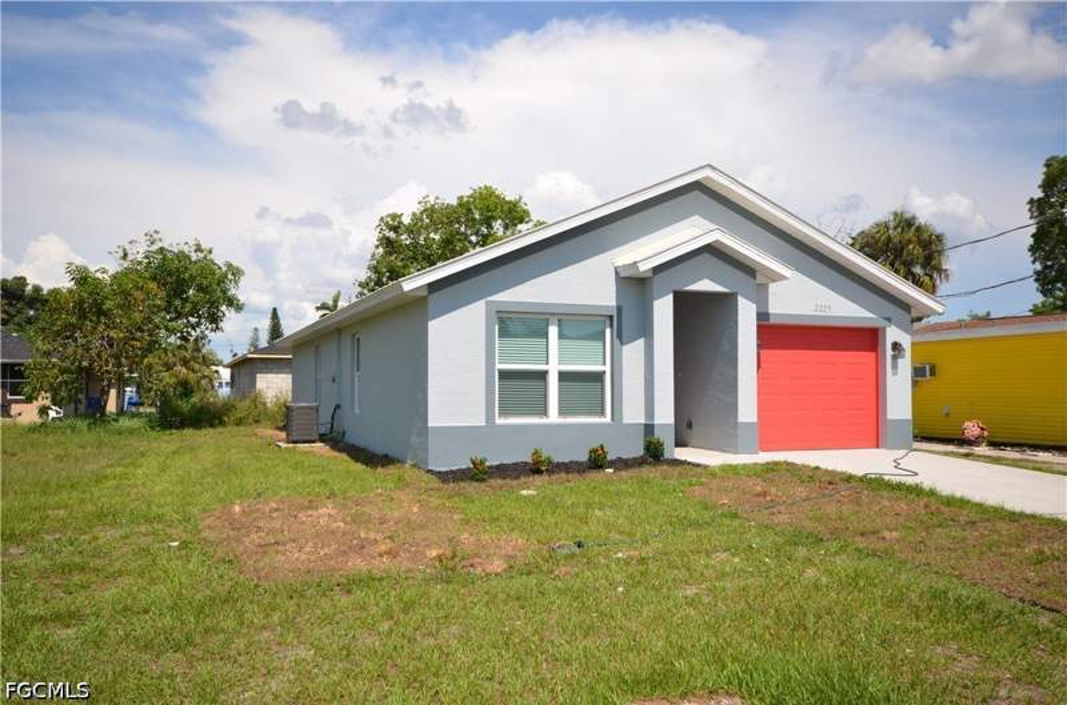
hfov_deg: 62.1
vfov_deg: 43.4
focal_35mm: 30
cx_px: 534
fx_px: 887
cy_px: 352
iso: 100
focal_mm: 20
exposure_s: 1/250
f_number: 8
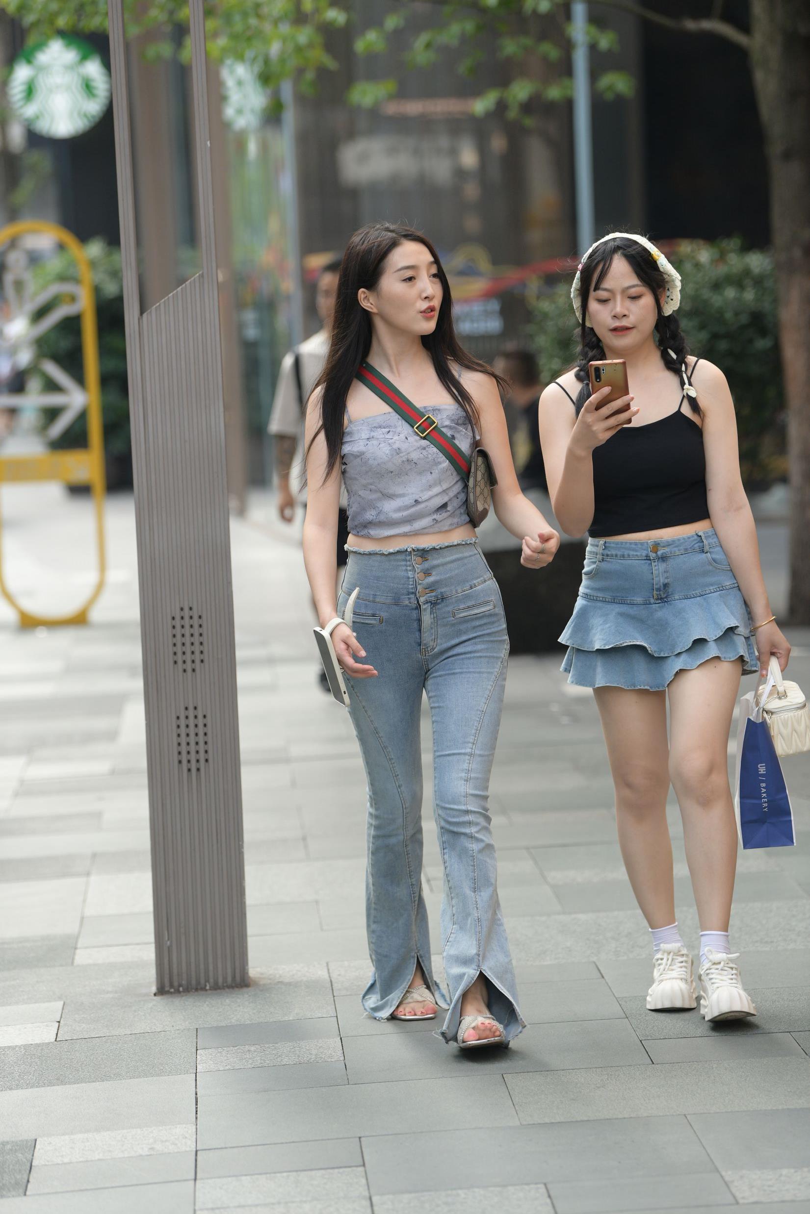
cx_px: 405
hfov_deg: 9.1
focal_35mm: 150
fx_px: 5061
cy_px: 607
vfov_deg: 13.7
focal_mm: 150
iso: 640
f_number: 3.5
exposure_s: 1/640
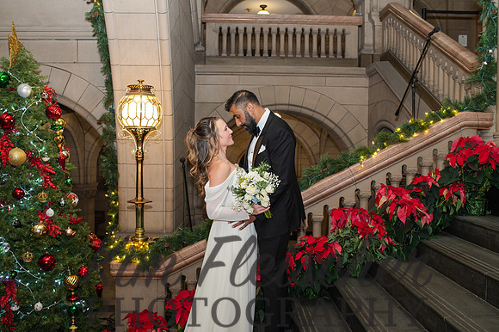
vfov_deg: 37.4
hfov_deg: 53.9
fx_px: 491
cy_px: 166
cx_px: 250
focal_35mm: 35
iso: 1000
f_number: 4
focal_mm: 35
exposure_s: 1/200
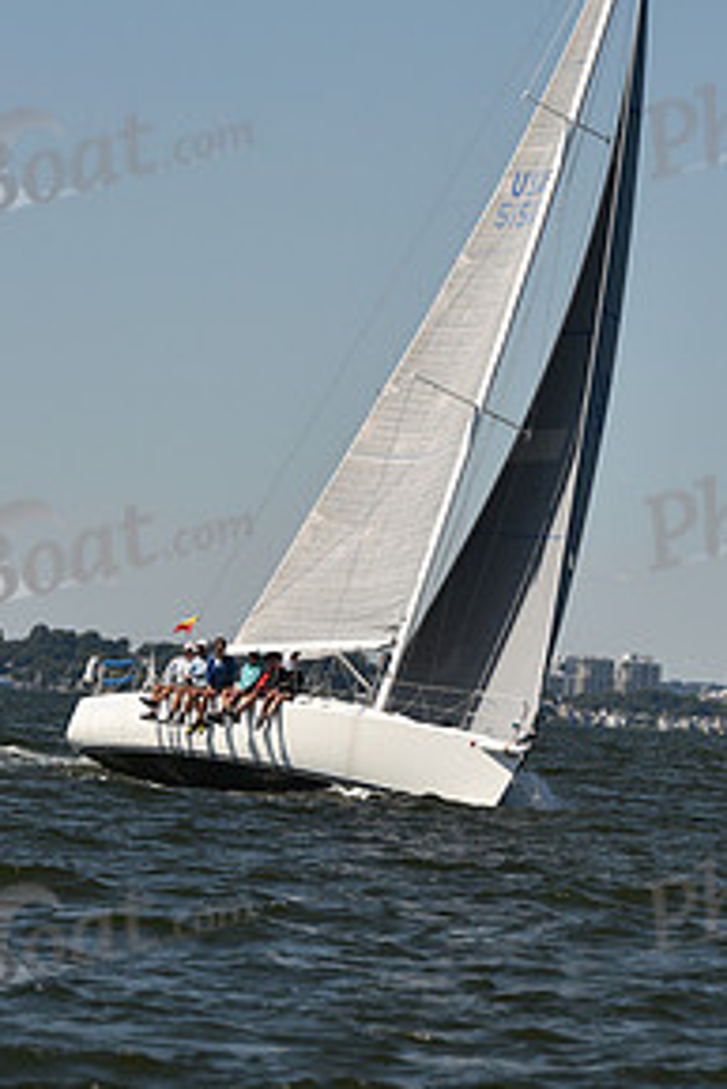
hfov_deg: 6.5
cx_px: 450
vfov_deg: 9.7
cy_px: 332
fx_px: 6383
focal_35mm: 211
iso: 250
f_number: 4
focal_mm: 105
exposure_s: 1/1600
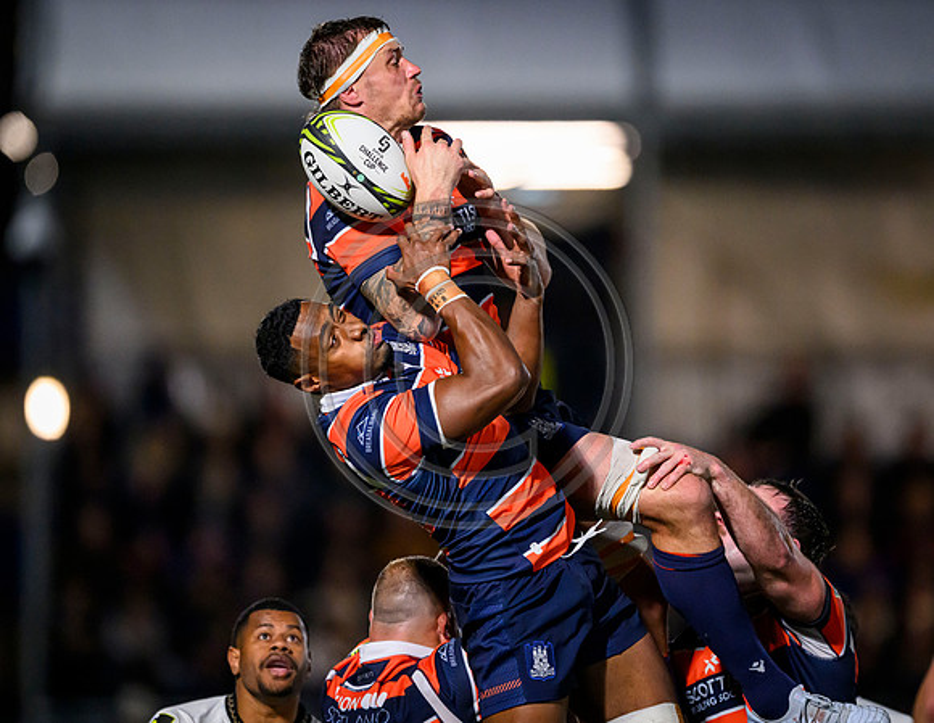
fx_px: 17752
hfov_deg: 3.0
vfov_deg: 2.3
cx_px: 451
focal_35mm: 650
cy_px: 363
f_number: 4
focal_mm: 560
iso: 8000
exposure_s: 1/1600
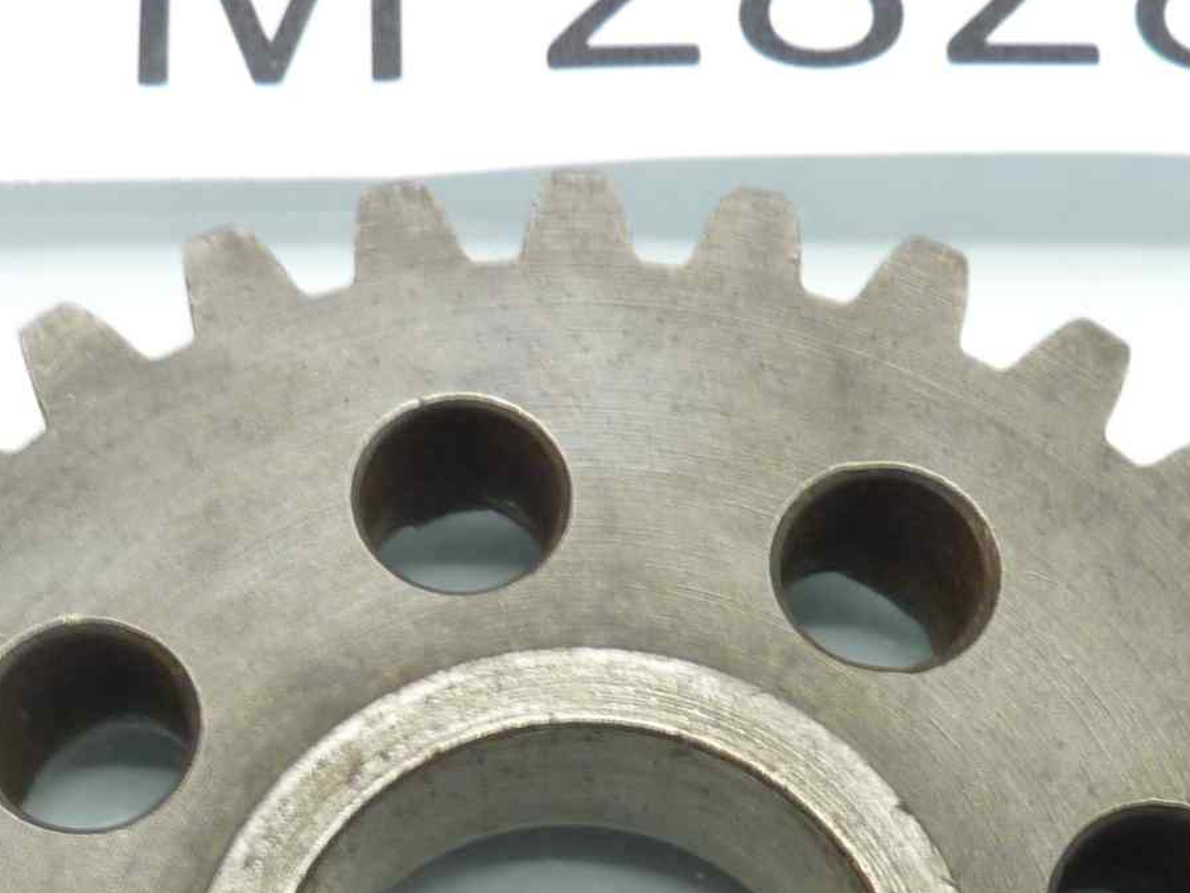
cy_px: 941
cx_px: 530
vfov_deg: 20.0
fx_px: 2441
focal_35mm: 71
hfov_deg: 27.4
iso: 80
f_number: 3.3
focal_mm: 4.1
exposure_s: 1/8
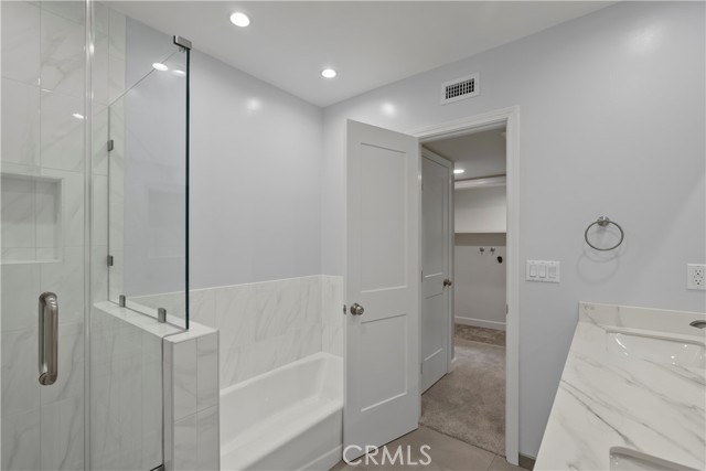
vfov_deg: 73.8
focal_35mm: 16
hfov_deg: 96.7
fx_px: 314
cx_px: 353
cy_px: 236
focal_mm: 16
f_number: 6.3
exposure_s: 1/10
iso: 250
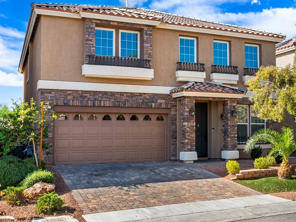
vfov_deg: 32.9
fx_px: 376
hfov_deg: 42.8
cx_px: 172
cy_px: 117
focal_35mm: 44
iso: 400
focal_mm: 25
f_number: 8
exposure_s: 1/8000
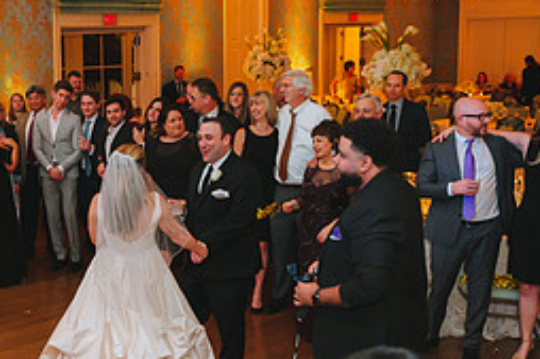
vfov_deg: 20.3
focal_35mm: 67
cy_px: 191
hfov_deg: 29.0
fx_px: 1004
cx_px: 66
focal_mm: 26
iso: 2500
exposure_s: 1/100
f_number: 2.8
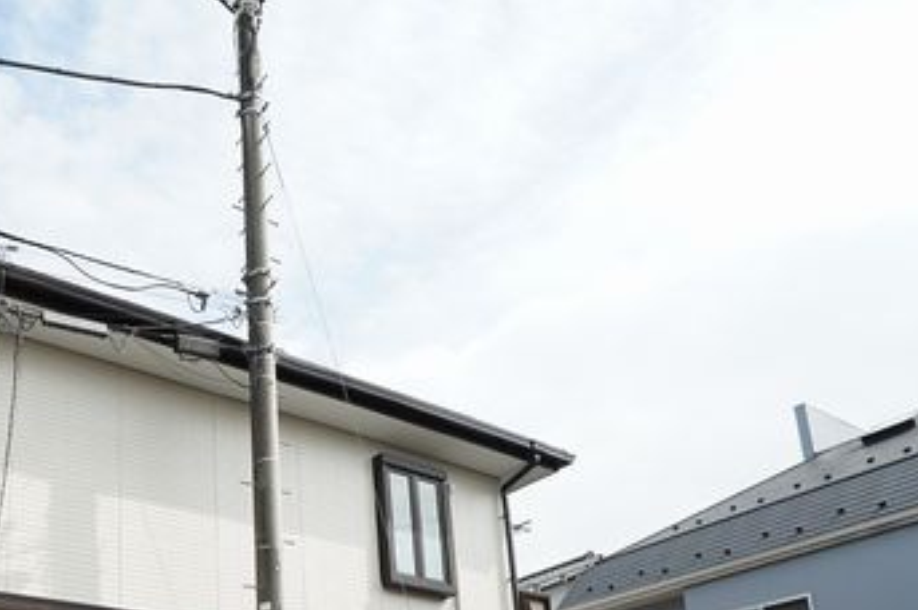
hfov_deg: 58.3
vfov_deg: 37.1
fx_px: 713
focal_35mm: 28
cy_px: 705
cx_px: 134
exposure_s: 1/160
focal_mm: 12
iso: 100
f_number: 9
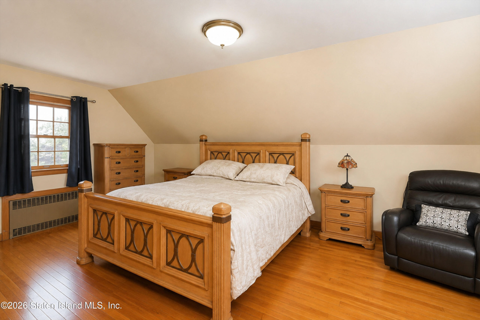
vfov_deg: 73.8
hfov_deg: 96.7
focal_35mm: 16
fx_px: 213
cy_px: 160
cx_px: 240
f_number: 4
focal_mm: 16
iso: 64
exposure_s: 1/20
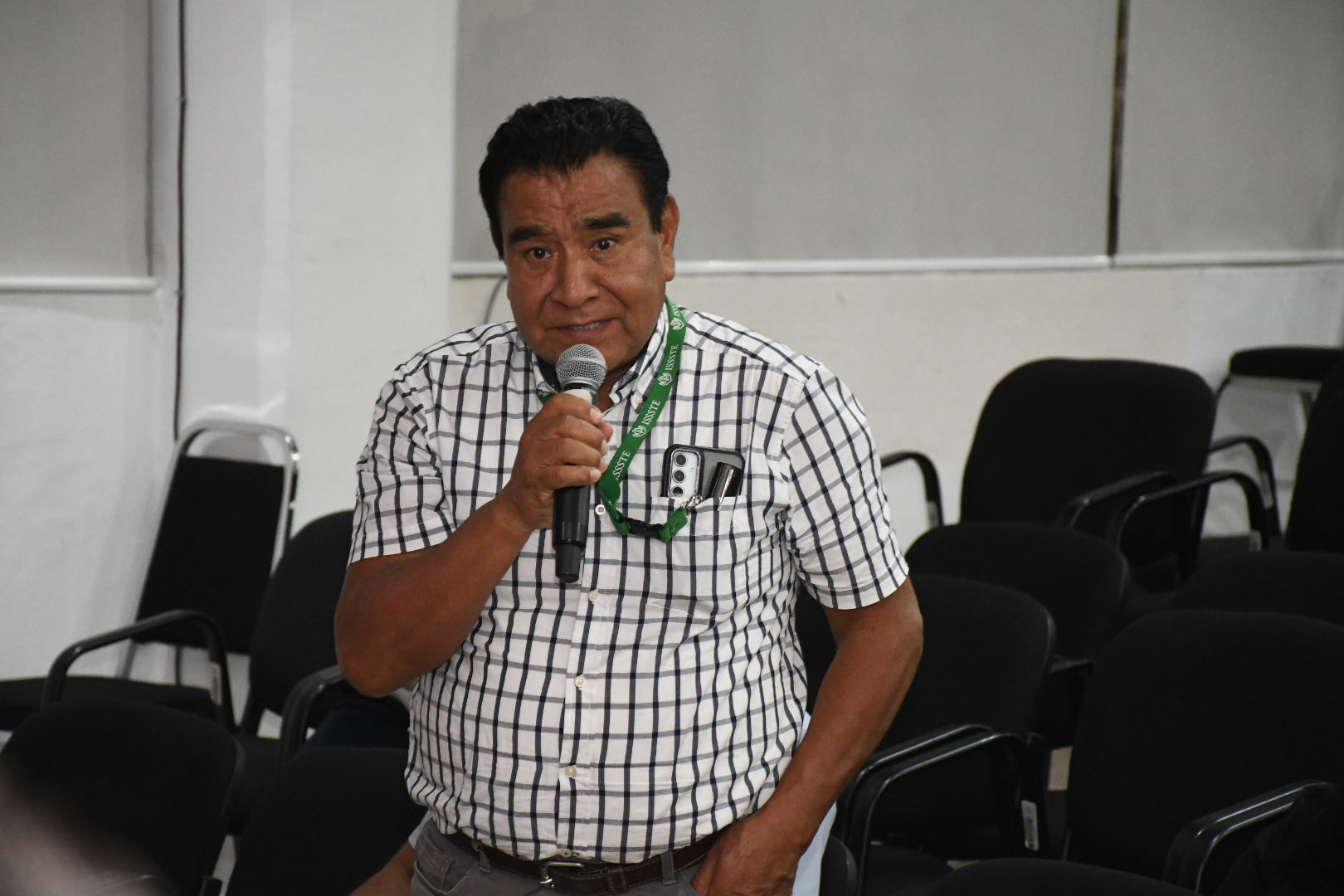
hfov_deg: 13.7
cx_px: 672
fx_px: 5600
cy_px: 448
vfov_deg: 9.1
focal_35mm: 150
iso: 5000
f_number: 6.3
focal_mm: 100
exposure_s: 1/125
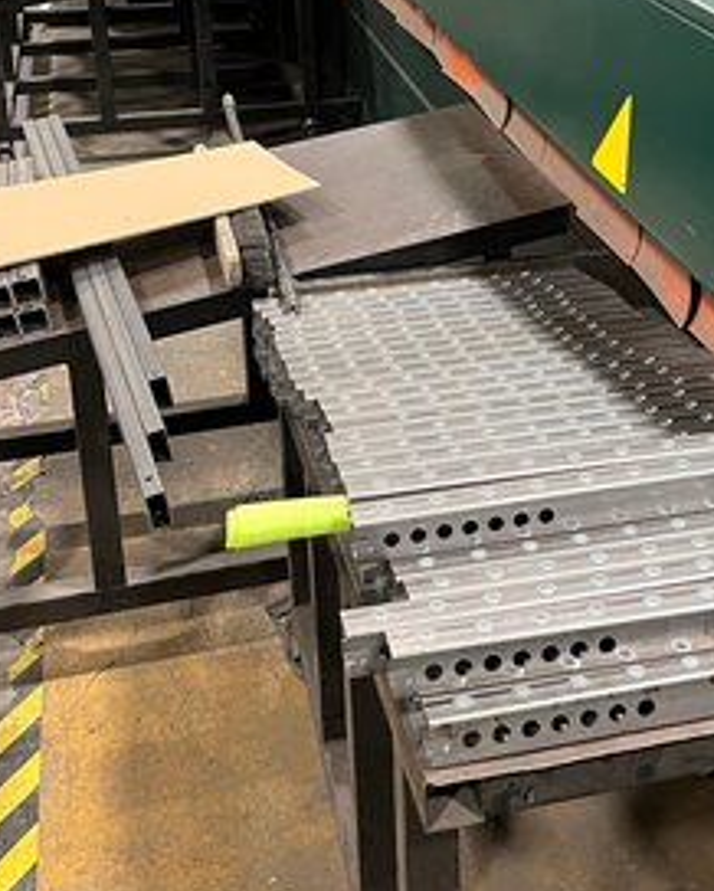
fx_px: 1478
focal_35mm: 56
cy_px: 203
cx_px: 537
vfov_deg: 32.8
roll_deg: +0.8
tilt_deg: -19.1
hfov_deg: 26.8
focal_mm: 5.1
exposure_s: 1/59
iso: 400
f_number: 1.6
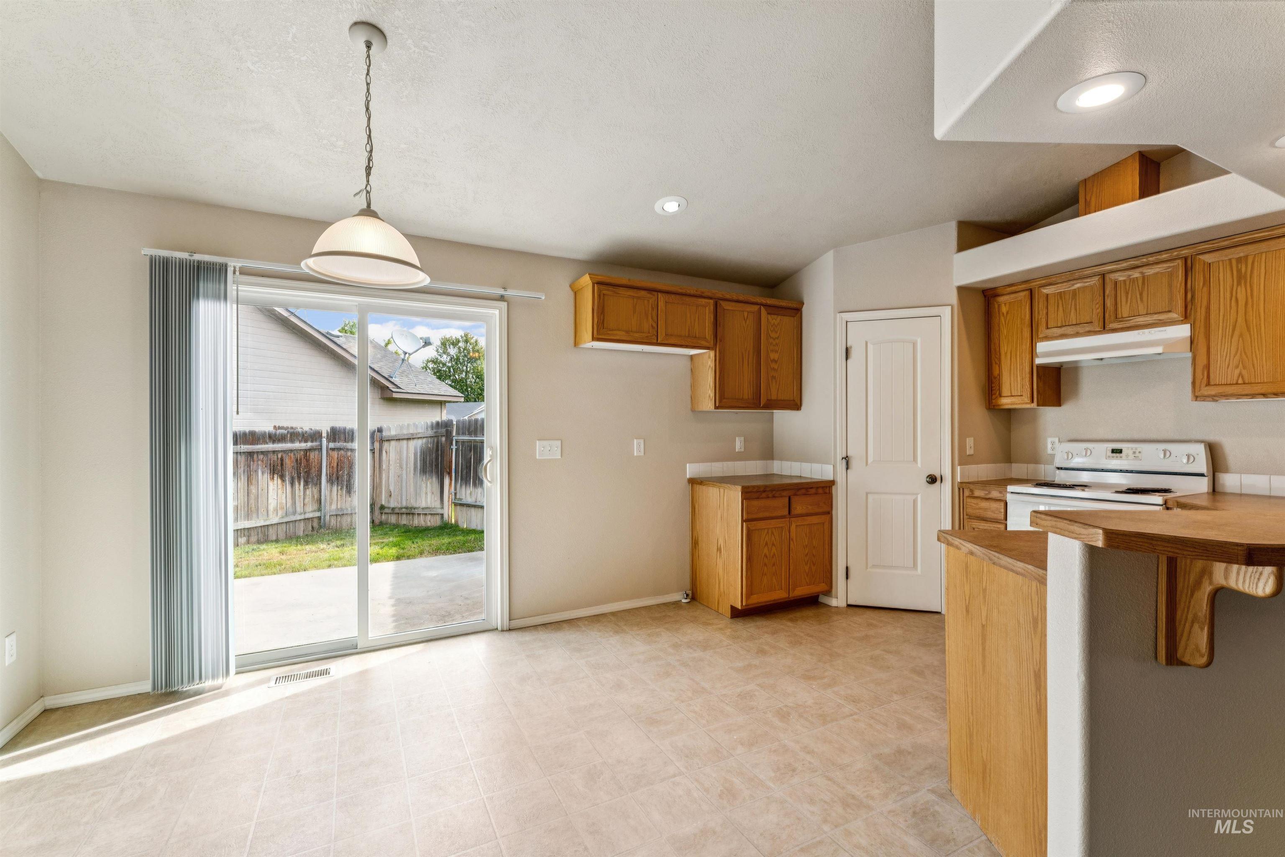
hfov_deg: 98.5
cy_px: 428
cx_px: 642
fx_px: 553
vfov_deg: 75.5
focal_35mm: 16
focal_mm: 15.5
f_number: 13
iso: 400
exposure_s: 1/25
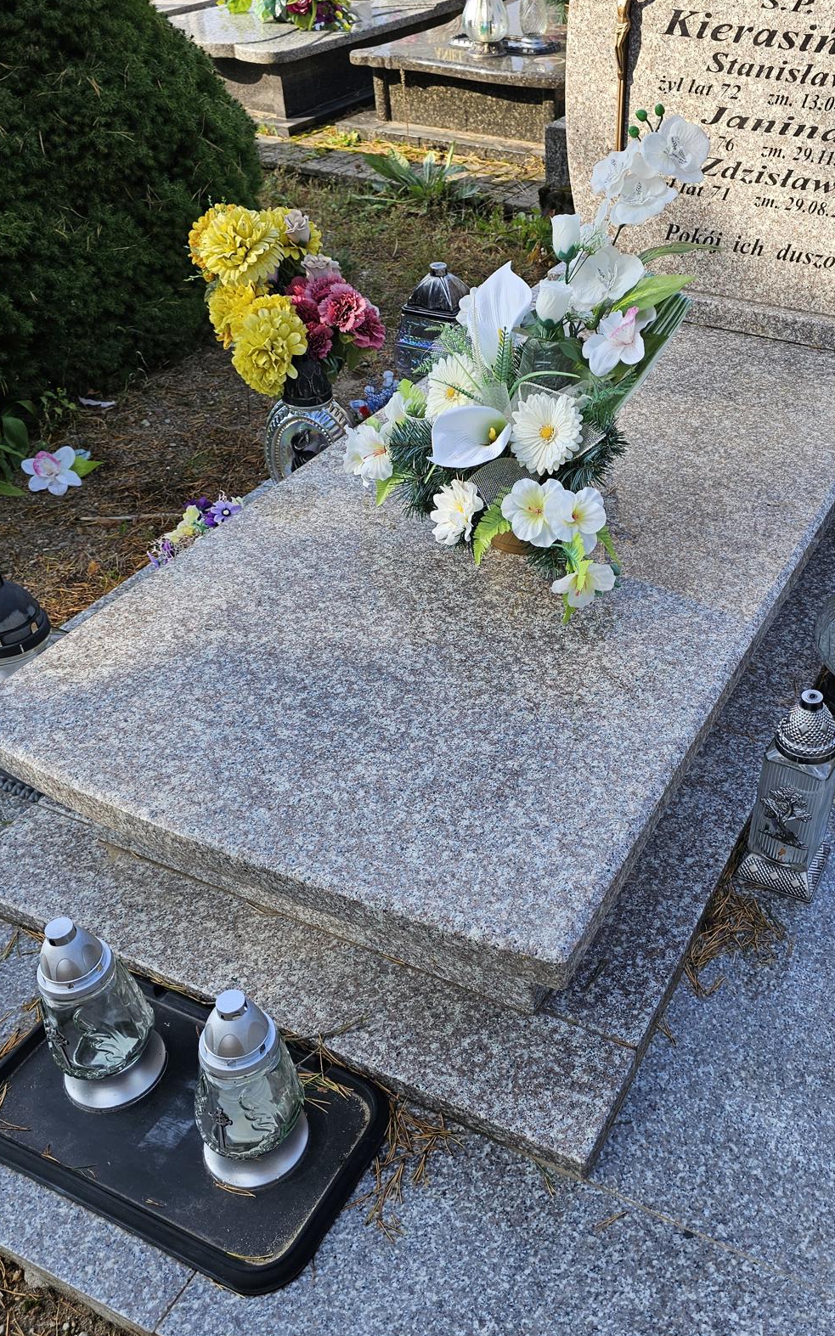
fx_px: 1129
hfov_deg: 39.9
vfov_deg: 61.2
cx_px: 589
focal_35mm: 31
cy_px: 675
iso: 10
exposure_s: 1/249
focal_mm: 6.3
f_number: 1.7
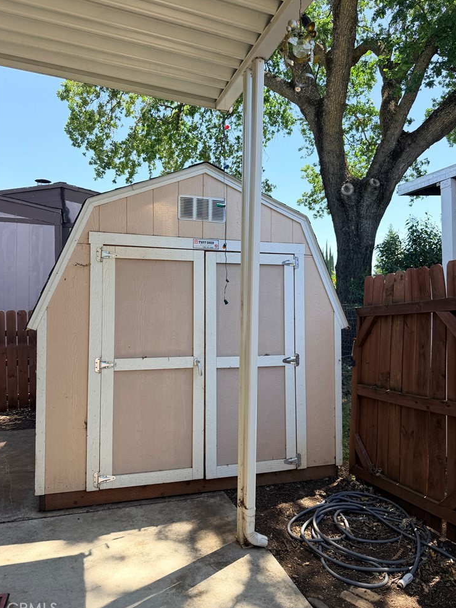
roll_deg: +0.1
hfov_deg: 54.9
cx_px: 231
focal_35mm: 25
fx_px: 439
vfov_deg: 69.4
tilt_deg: +2.0
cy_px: 301
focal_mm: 6.76
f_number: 1.78
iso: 100
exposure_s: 1/1018
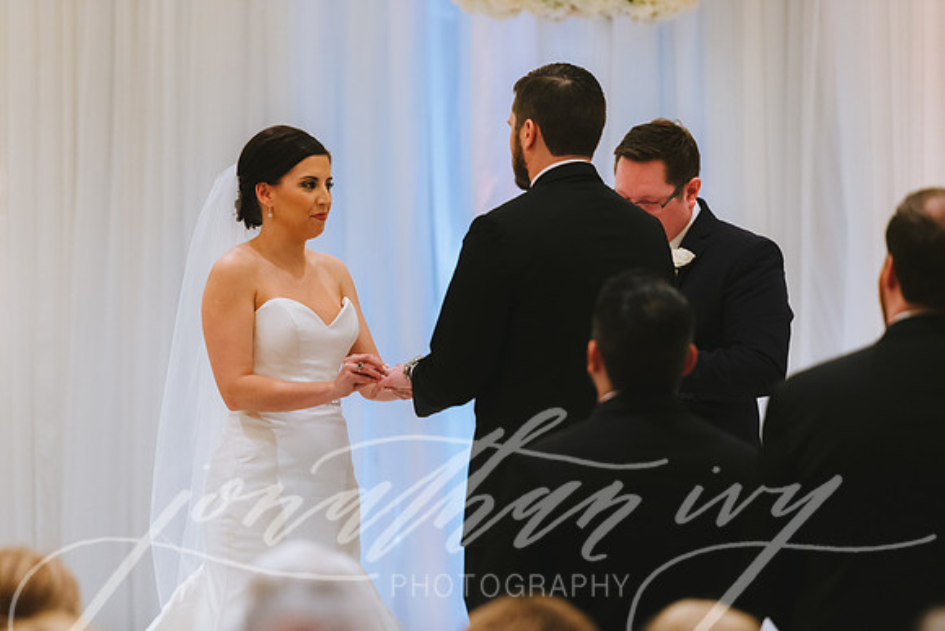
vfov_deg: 6.9
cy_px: 316
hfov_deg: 10.3
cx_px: 472
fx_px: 5251
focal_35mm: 200
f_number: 2.8
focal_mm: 200
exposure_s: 1/320
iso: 1600
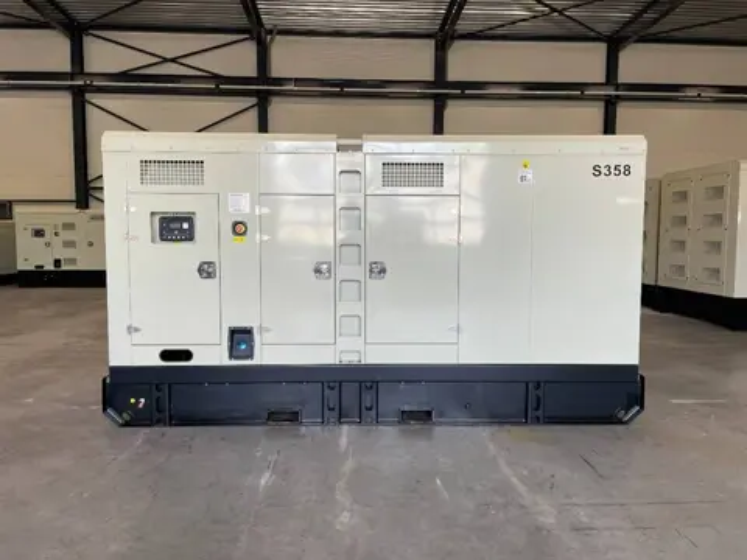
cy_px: 280
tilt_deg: -4.8
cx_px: 374
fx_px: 561
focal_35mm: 26
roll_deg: -0.2
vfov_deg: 53.1
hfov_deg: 67.3
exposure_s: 1/100
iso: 80
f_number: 1.6
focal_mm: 4.2
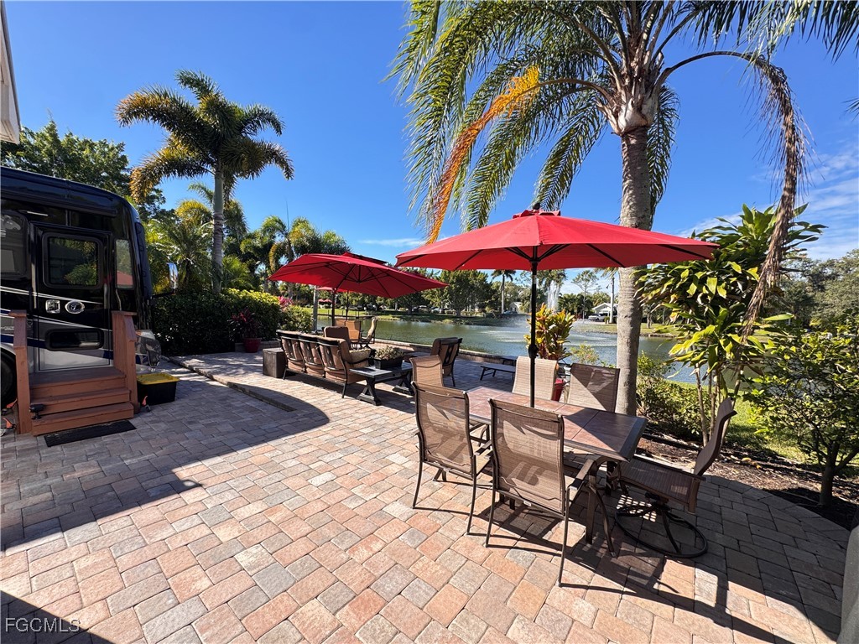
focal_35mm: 14
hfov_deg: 102.1
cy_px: 322
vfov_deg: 85.7
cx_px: 430
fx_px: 347
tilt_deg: -3.1
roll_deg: -2.7
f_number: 2.2
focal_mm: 2.22
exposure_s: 1/641
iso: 40
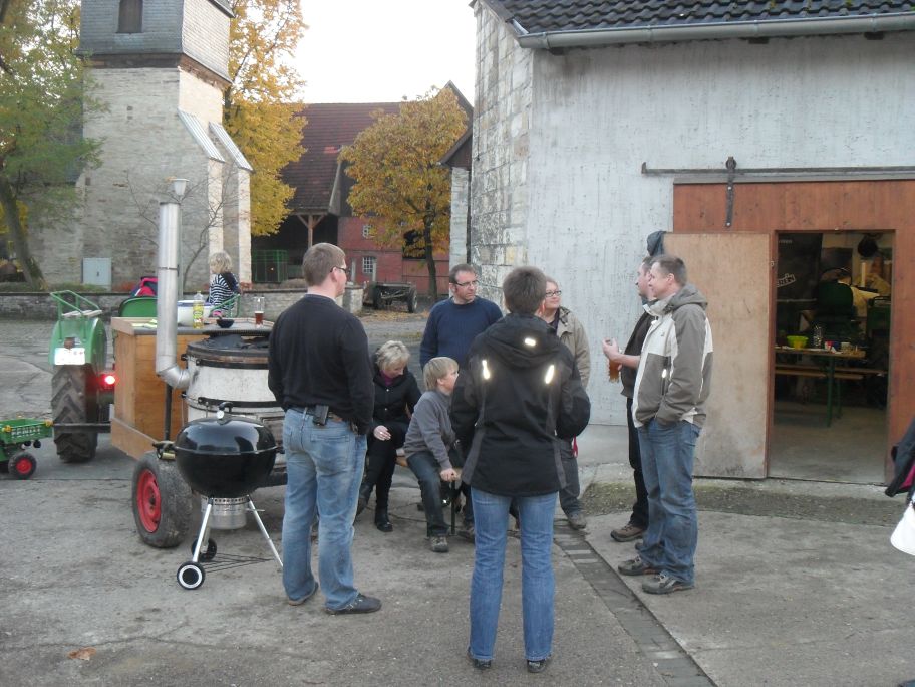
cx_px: 458
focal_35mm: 35
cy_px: 344
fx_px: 925
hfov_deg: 52.6
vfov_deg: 40.7
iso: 160
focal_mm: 6.2
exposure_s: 1/45
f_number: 2.8
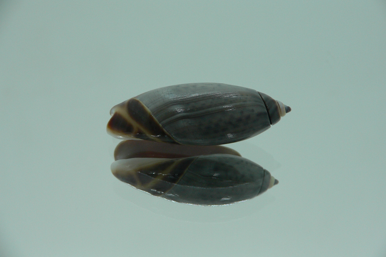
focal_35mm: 37
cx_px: 194
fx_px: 397
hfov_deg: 51.9
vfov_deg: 35.9
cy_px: 128
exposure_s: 1/60
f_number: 2.8
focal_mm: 4.6
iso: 80
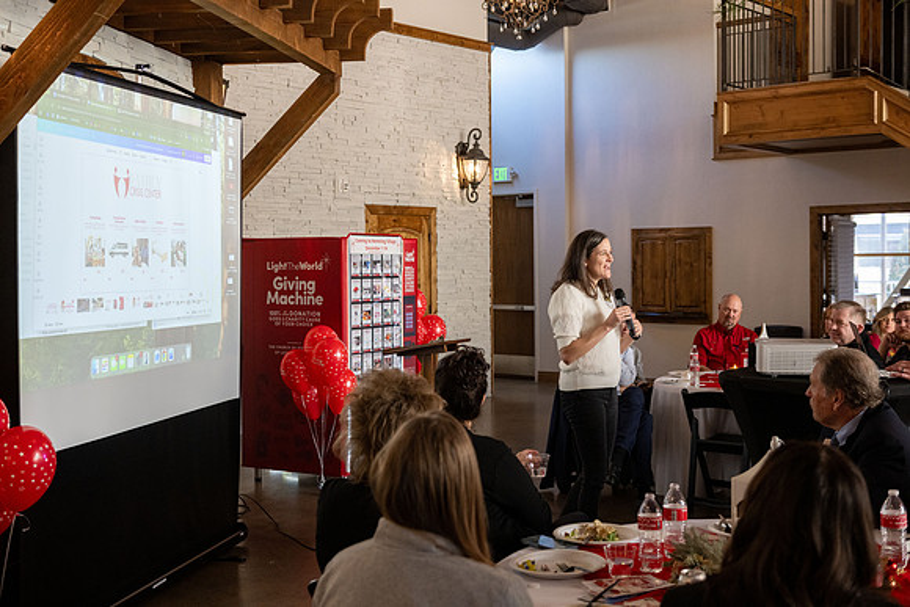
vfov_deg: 29.9
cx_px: 455
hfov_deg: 43.6
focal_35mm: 45
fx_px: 1138
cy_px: 304
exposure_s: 1/320
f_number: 4
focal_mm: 45
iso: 2500
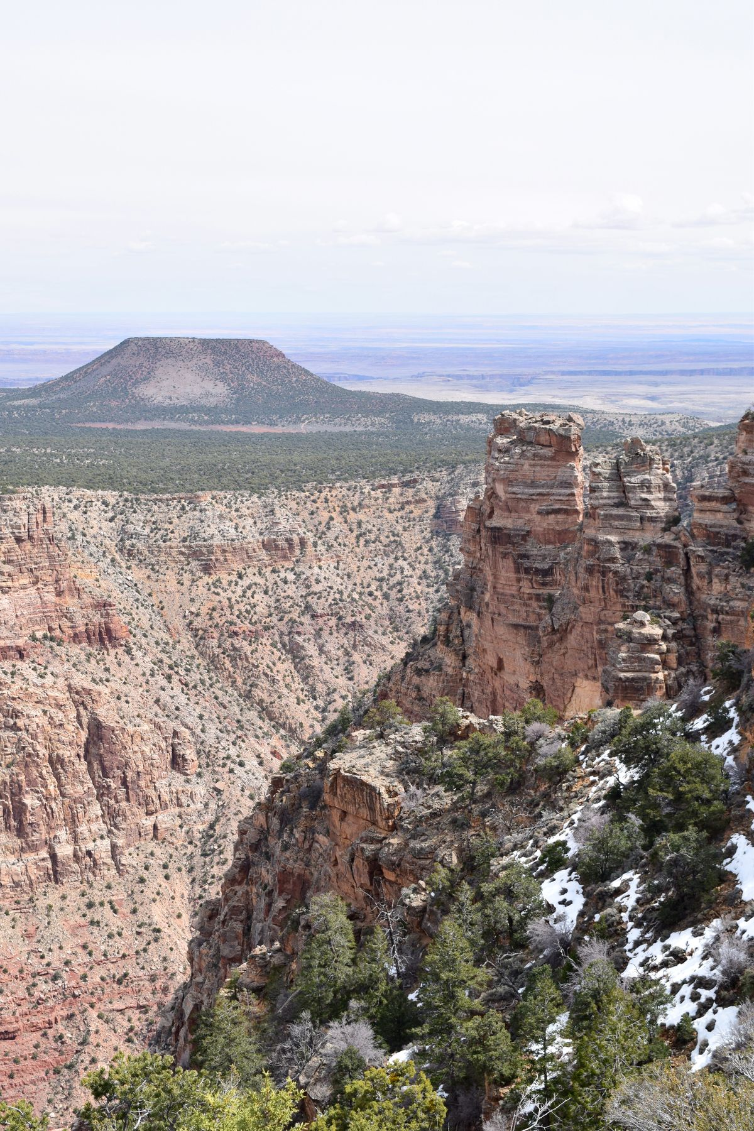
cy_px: 566
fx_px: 1649
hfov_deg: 25.8
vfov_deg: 37.9
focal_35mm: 52
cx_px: 377
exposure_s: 1/500
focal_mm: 35
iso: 360
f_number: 11
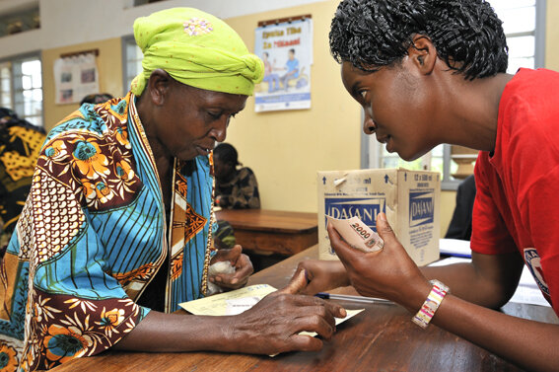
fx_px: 450
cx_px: 280
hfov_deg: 63.7
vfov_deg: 44.9
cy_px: 186
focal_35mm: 29
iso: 250
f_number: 5.6
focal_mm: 29
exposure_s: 1/125
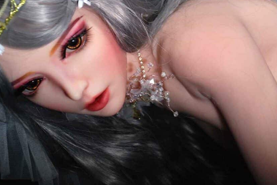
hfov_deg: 10.5
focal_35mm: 195
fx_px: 1503
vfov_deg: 7.1
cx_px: 165
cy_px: 65
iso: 500
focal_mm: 90
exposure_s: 1/80
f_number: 5.6
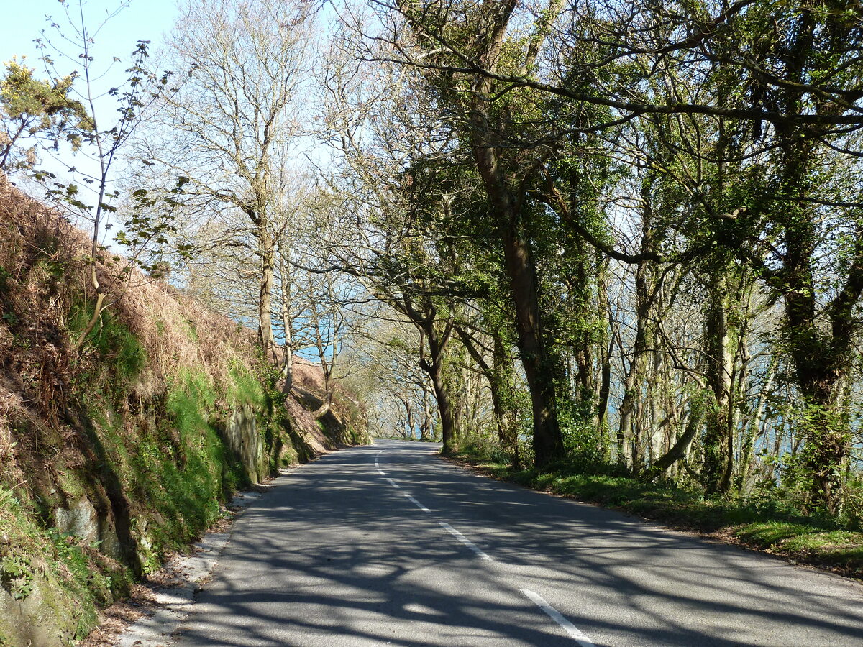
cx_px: 432
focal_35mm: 40
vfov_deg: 36.0
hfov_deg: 46.8
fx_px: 997
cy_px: 324
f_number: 4
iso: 80
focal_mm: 6.5
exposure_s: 1/160
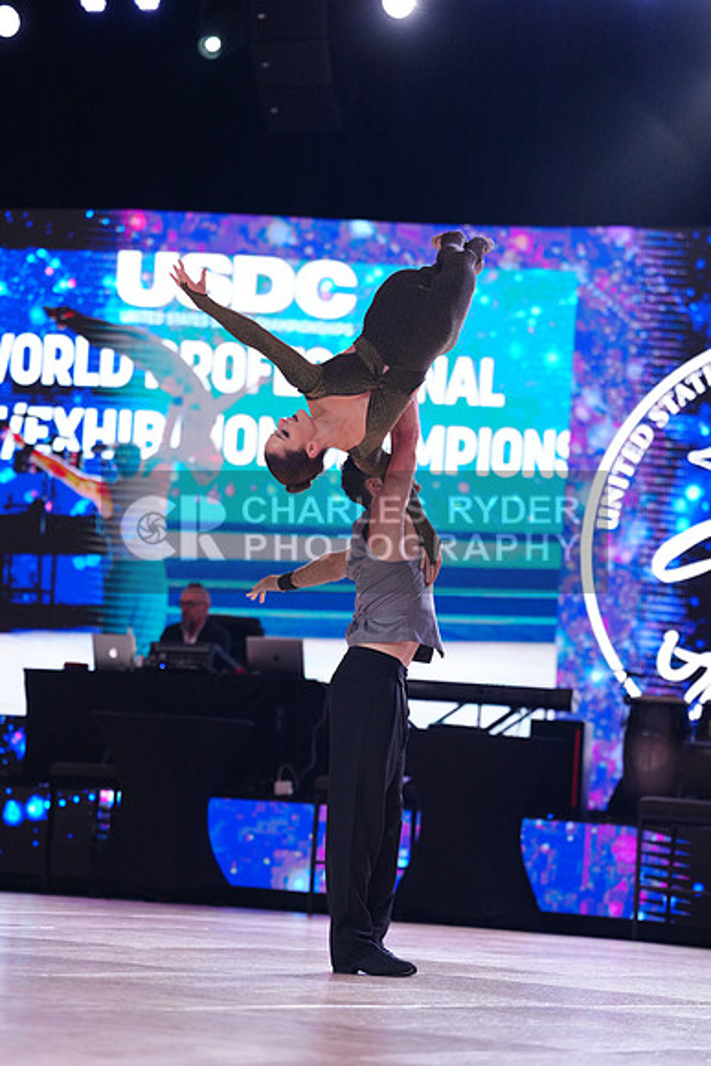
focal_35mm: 129
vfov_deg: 15.9
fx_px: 3819
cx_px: 356
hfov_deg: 10.6
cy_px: 533
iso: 2000
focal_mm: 129
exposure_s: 1/400
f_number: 2.8
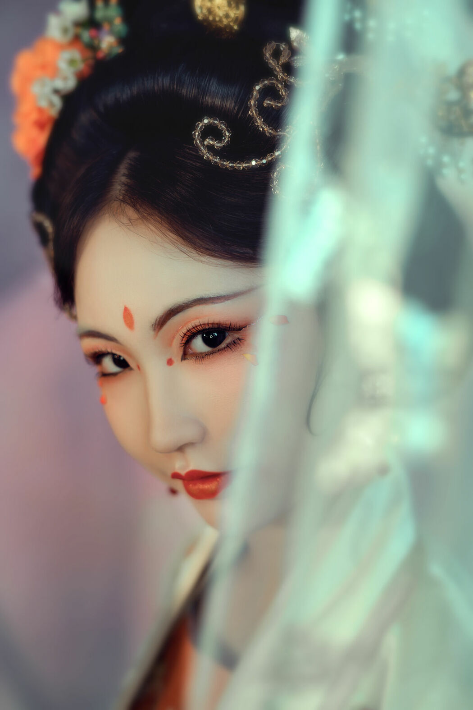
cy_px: 355
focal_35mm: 50
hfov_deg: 27.0
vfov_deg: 39.6
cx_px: 236
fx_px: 985
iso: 125
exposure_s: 1/100
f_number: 2.5
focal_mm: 50
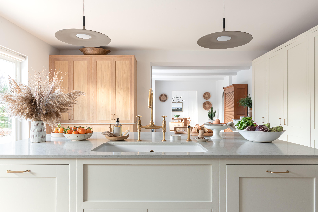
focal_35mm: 24
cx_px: 159
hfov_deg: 73.7
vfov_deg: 53.2
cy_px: 106
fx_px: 212
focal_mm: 24
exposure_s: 1/1.43
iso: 400
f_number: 16
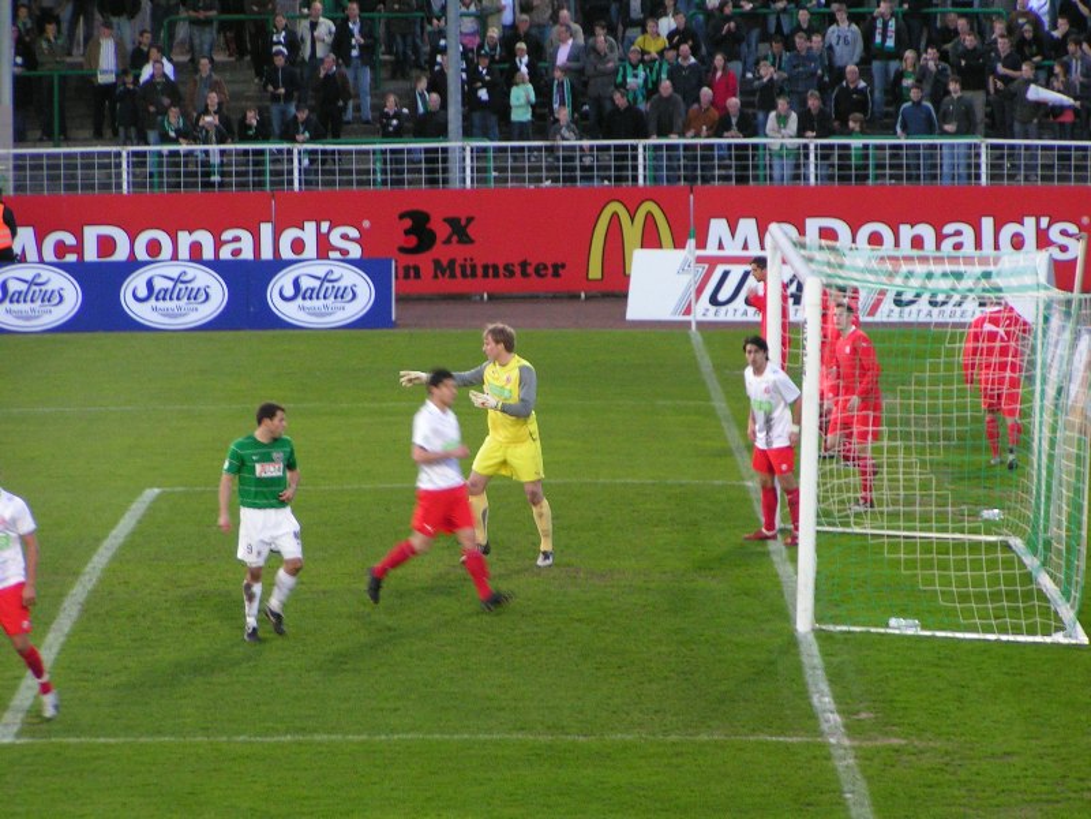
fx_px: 6209
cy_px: 410
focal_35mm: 197
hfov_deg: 10.0
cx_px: 546
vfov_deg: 7.5
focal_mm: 30.1
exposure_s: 1/60
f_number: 3.5
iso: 200
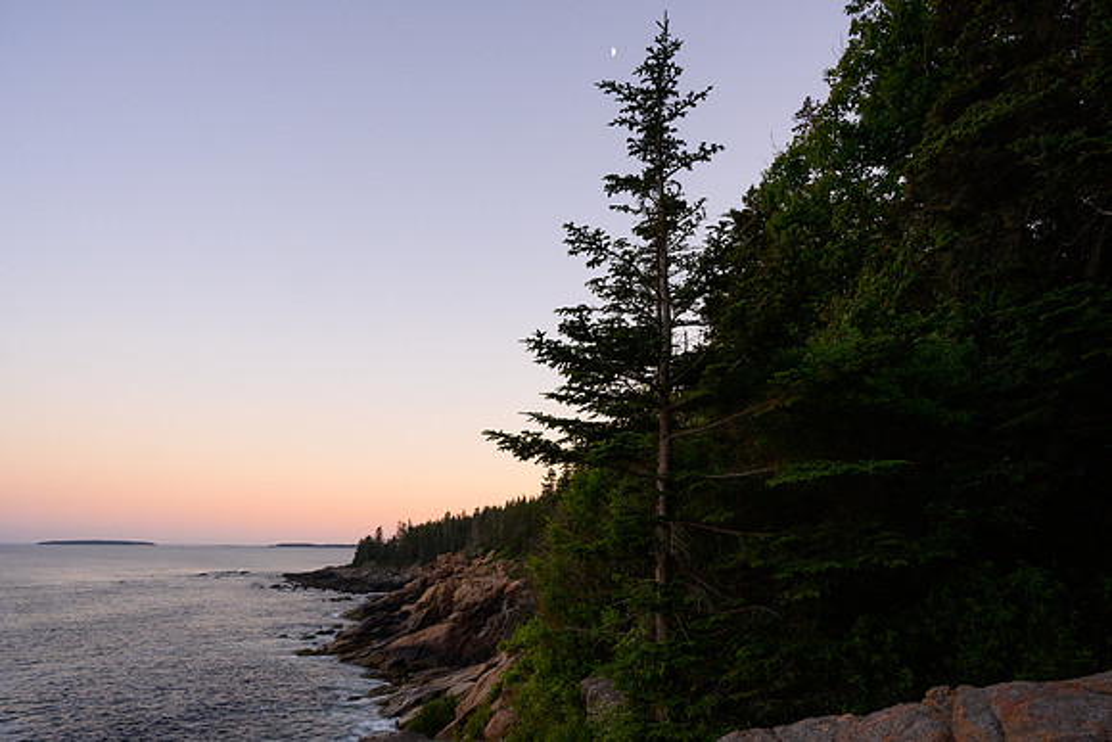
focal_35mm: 24
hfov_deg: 73.7
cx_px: 556
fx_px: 741
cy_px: 371
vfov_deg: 53.2
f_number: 16
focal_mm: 24
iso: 800
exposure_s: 1/80
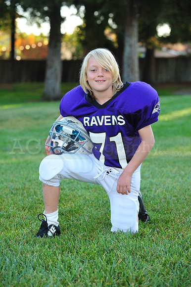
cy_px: 144
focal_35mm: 98
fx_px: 781
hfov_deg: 13.9
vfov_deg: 20.8
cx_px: 96
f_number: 4.5
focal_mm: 98
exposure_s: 1/60
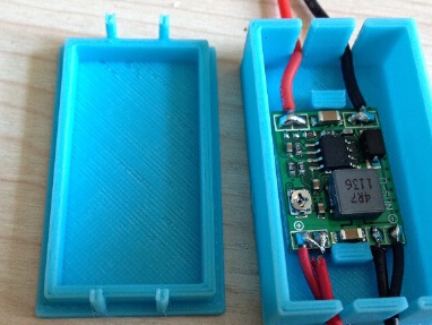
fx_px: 574
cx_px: 198
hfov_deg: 41.2
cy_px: 191
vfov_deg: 31.5
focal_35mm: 46
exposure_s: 1/20
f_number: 2.4
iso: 160
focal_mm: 4.12
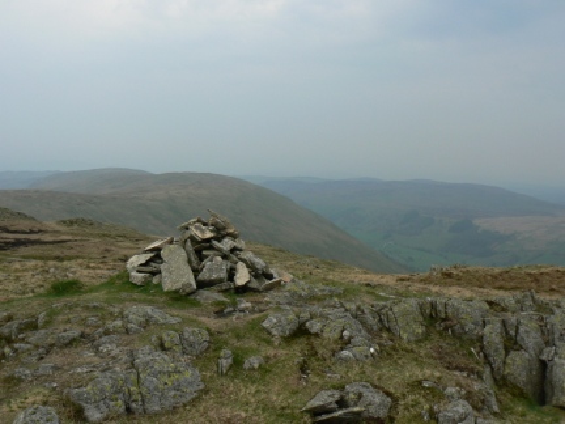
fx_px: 588
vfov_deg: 39.7
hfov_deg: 51.4
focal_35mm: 36
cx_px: 282
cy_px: 212
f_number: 5.6
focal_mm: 6
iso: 80
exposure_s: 1/250
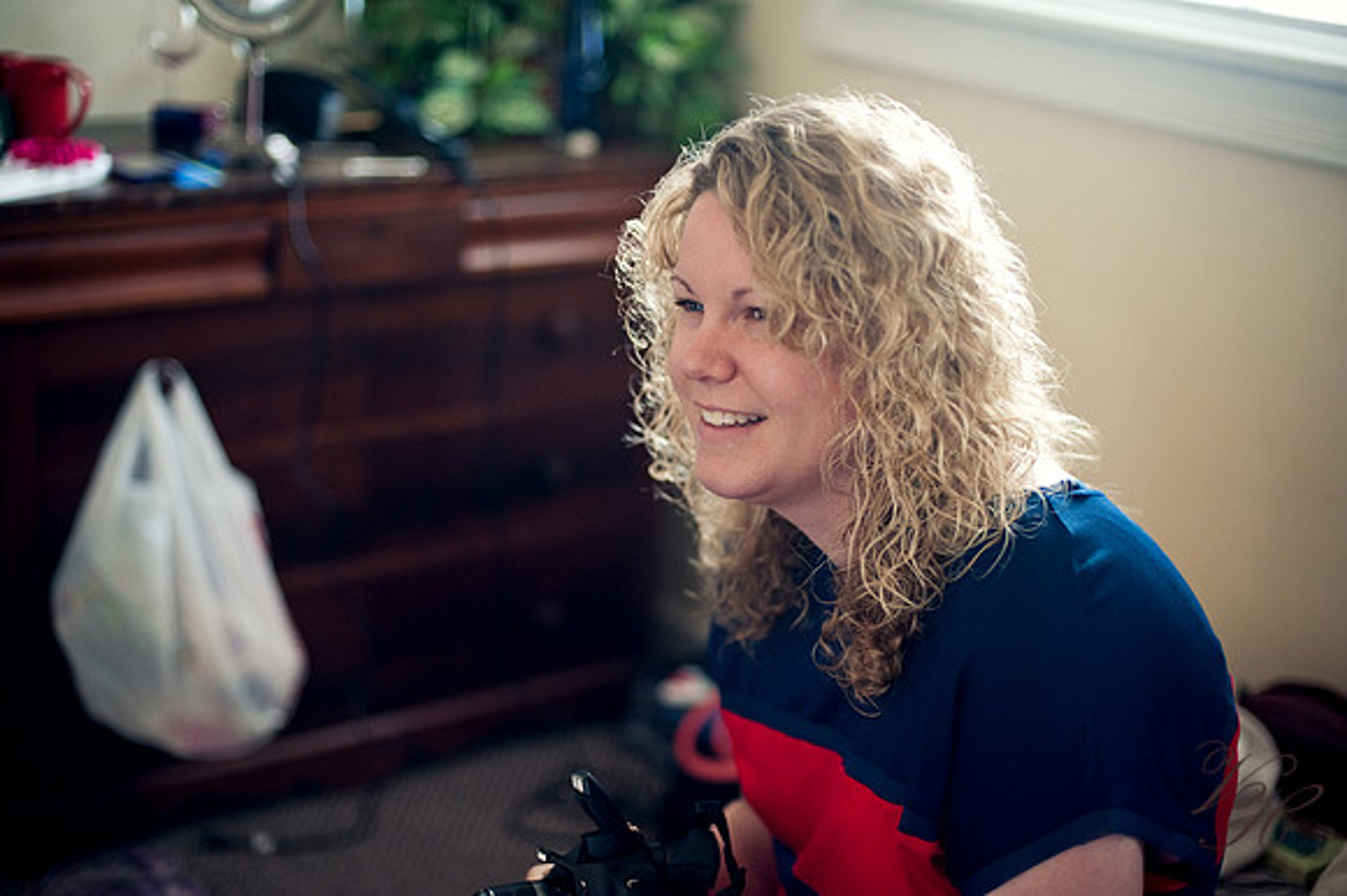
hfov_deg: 39.6
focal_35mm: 50
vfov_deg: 27.0
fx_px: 1870
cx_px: 674
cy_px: 448
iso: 800
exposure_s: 1/250
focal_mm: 50
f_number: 1.8
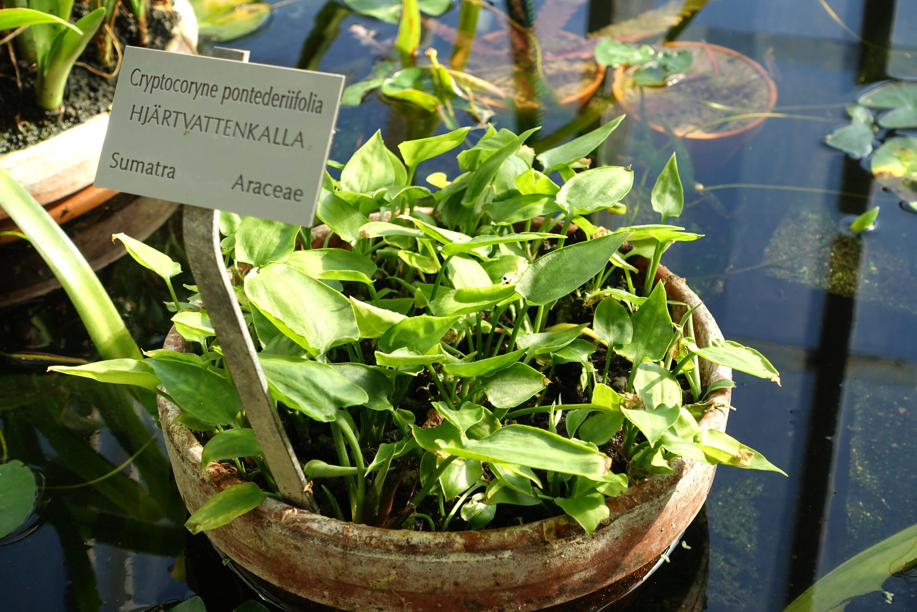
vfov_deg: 19.5
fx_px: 1783
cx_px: 458
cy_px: 306
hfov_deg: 28.8
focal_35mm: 70
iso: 125
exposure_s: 1/80
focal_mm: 25.7
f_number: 5
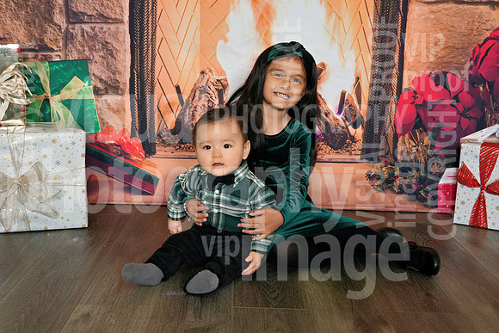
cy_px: 166
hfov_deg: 41.1
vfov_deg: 28.1
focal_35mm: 48
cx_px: 250
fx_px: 665
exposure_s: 1/125
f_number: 8
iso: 800
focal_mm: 32
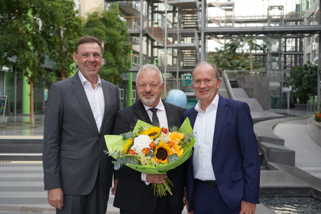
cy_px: 107
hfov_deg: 46.4
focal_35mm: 42
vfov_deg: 31.9
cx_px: 160
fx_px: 375
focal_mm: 42
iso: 500
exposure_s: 1/160
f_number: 4.5
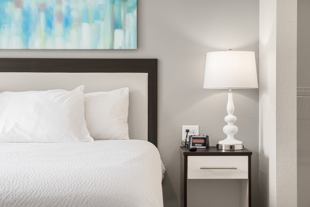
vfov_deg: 21.9
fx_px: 534
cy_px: 104
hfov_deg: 32.4
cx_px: 155
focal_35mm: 62
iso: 400
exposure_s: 1/4
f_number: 11
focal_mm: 62
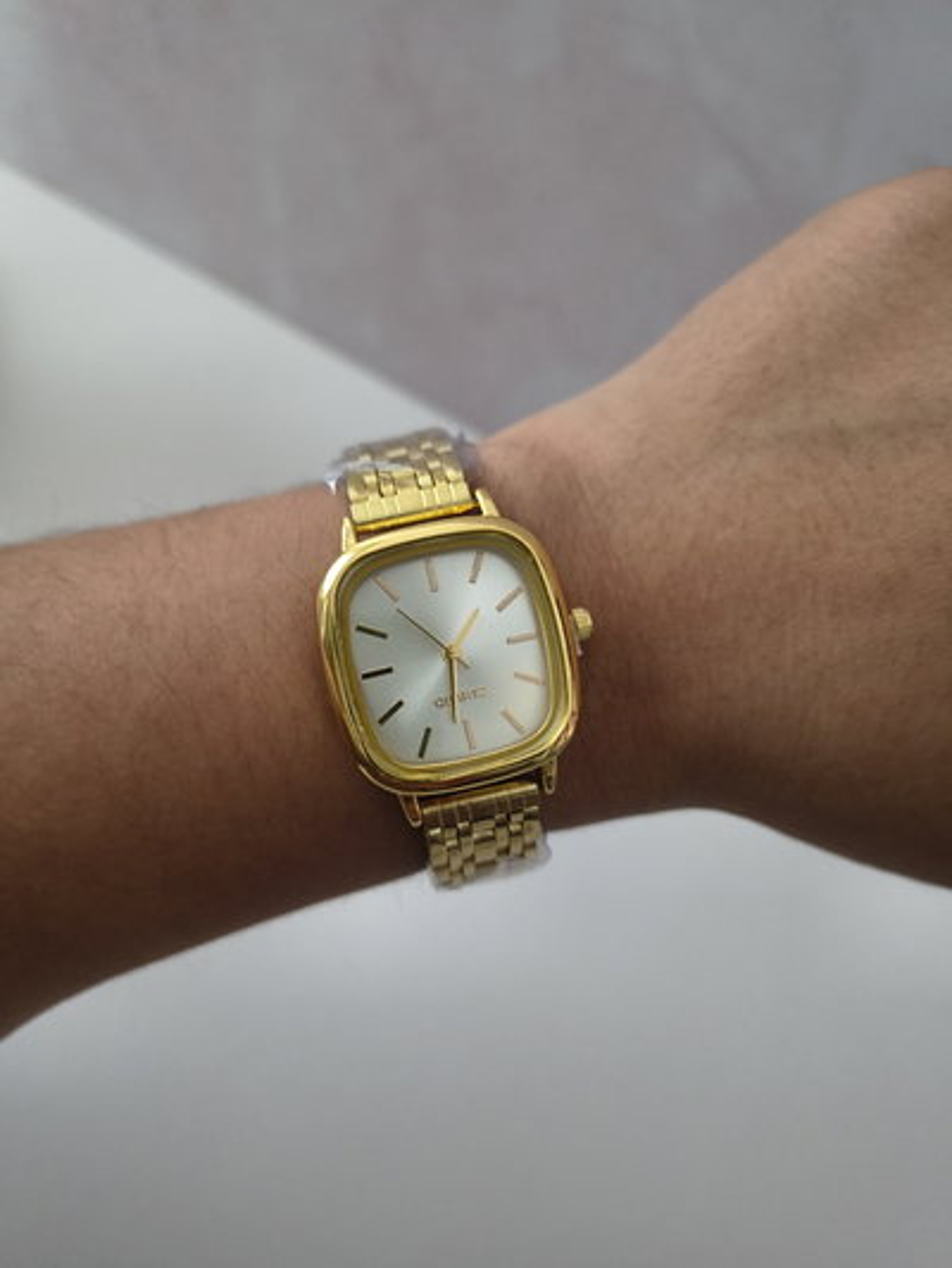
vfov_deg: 71.6
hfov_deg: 56.8
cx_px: 476
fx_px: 880
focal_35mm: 24
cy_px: 634
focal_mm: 5.56
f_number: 1.8
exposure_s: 1/50
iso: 1089
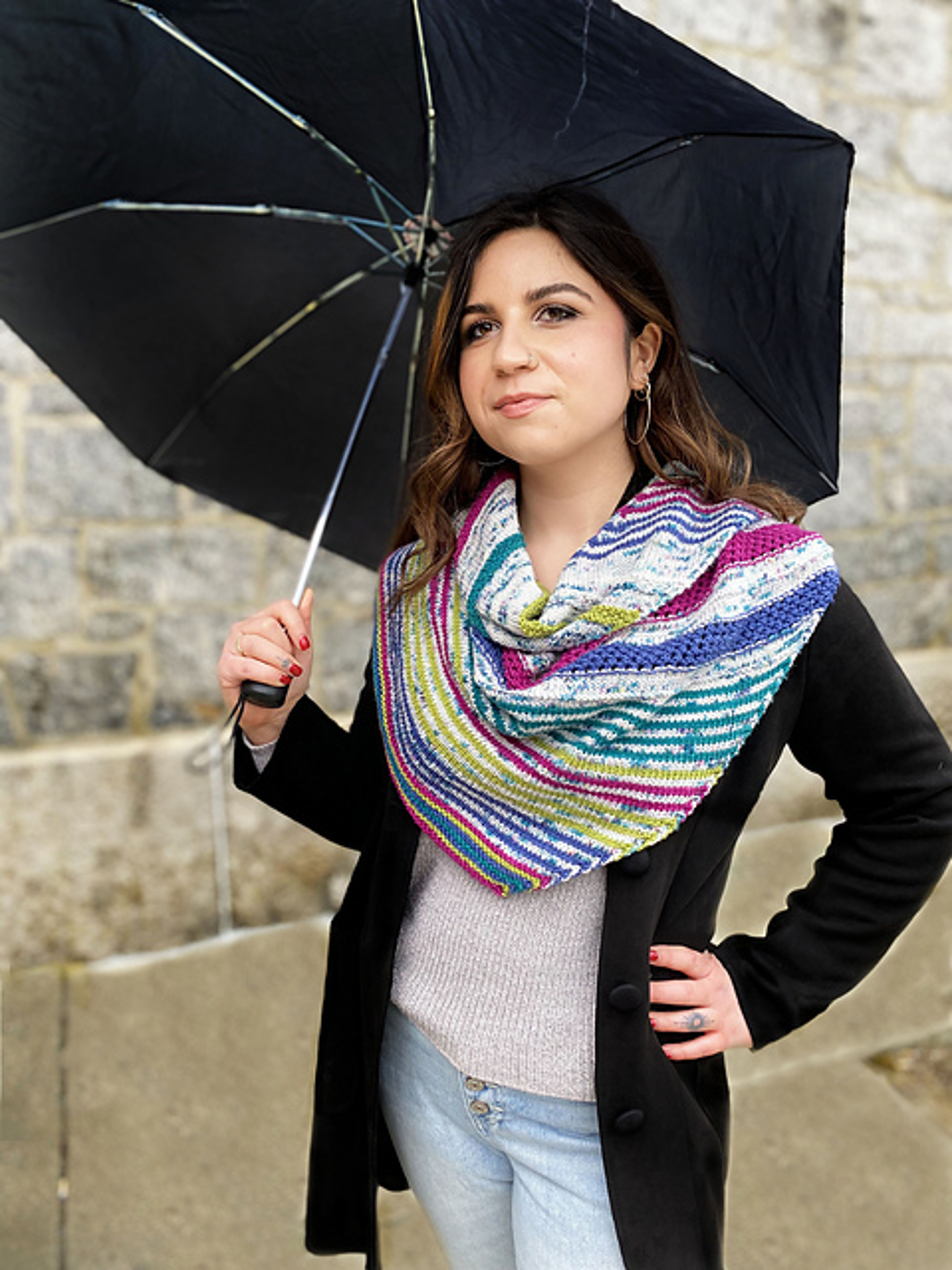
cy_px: 635
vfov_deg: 67.3
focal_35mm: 26
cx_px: 476
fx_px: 953
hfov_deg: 53.1
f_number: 1.8
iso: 32
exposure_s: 1/402
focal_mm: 4.25
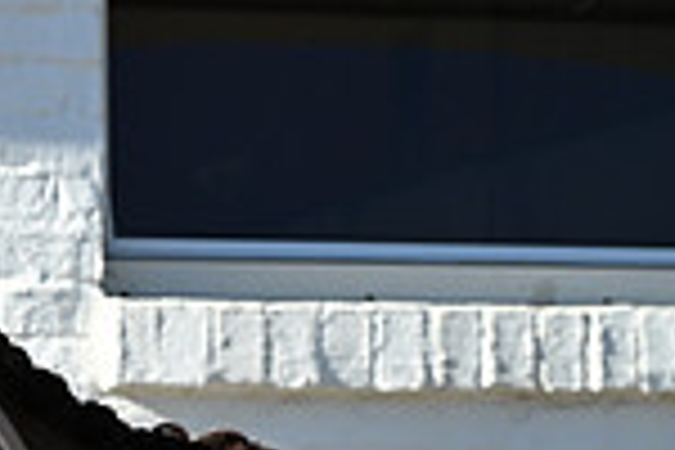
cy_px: 605
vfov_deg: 6.2
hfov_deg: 9.0
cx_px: -432
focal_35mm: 221
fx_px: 4143
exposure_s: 1/1600
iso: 560
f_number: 5.6
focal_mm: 57
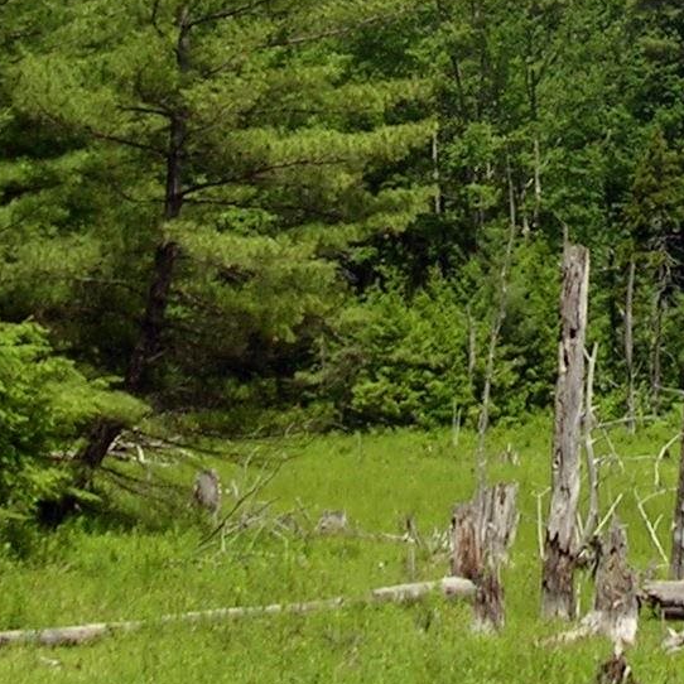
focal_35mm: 127
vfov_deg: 13.6
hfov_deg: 13.6
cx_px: 646
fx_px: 2839
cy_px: 44
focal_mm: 5.8
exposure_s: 1/262
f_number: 5.6
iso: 50
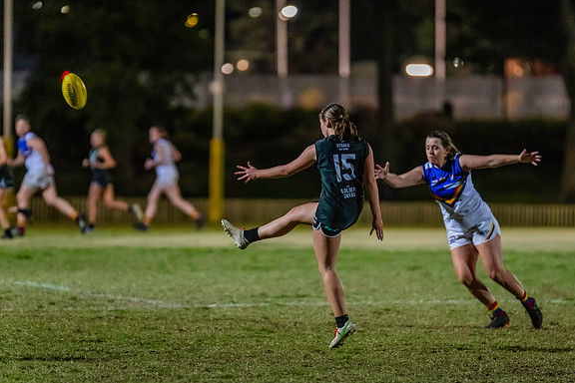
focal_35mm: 299
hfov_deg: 6.9
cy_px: 196
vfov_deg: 4.6
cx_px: 333
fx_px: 4775
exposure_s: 1/1000
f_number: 2.8
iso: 9000
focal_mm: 250
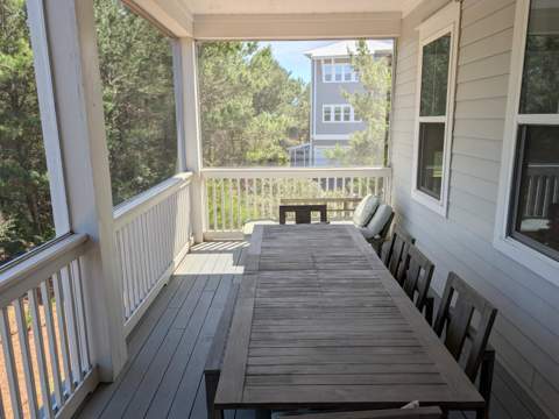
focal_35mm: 24
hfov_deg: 71.6
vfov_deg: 56.8
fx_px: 388
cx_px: 280
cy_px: 210
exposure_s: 1/3610
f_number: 1.68
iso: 20
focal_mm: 6.9
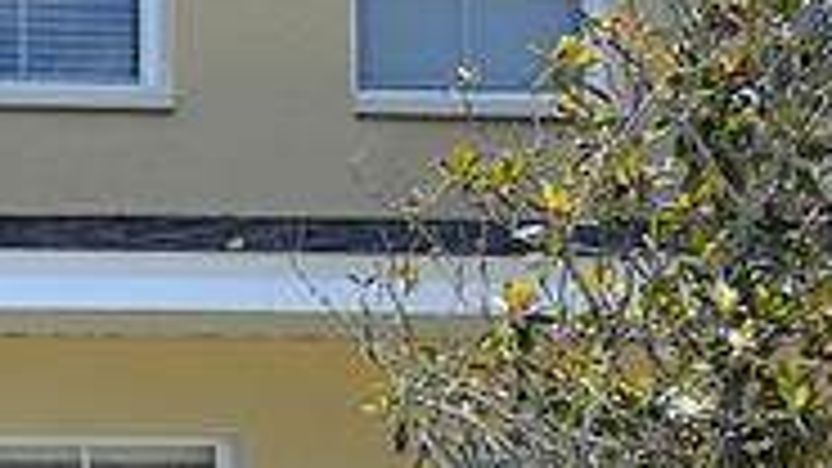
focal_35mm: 81
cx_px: -445
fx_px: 1787
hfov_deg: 21.6
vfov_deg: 14.4
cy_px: 576
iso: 100
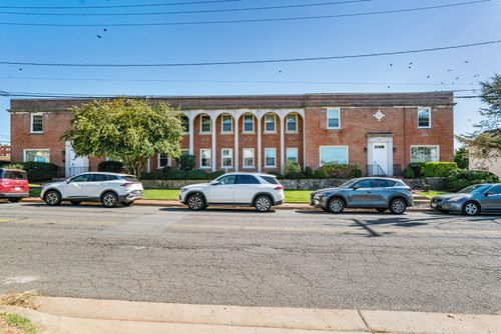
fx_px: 265
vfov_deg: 64.6
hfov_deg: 86.9
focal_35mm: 19
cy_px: 167
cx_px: 250
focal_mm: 19
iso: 800
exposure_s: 1/1600
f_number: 8
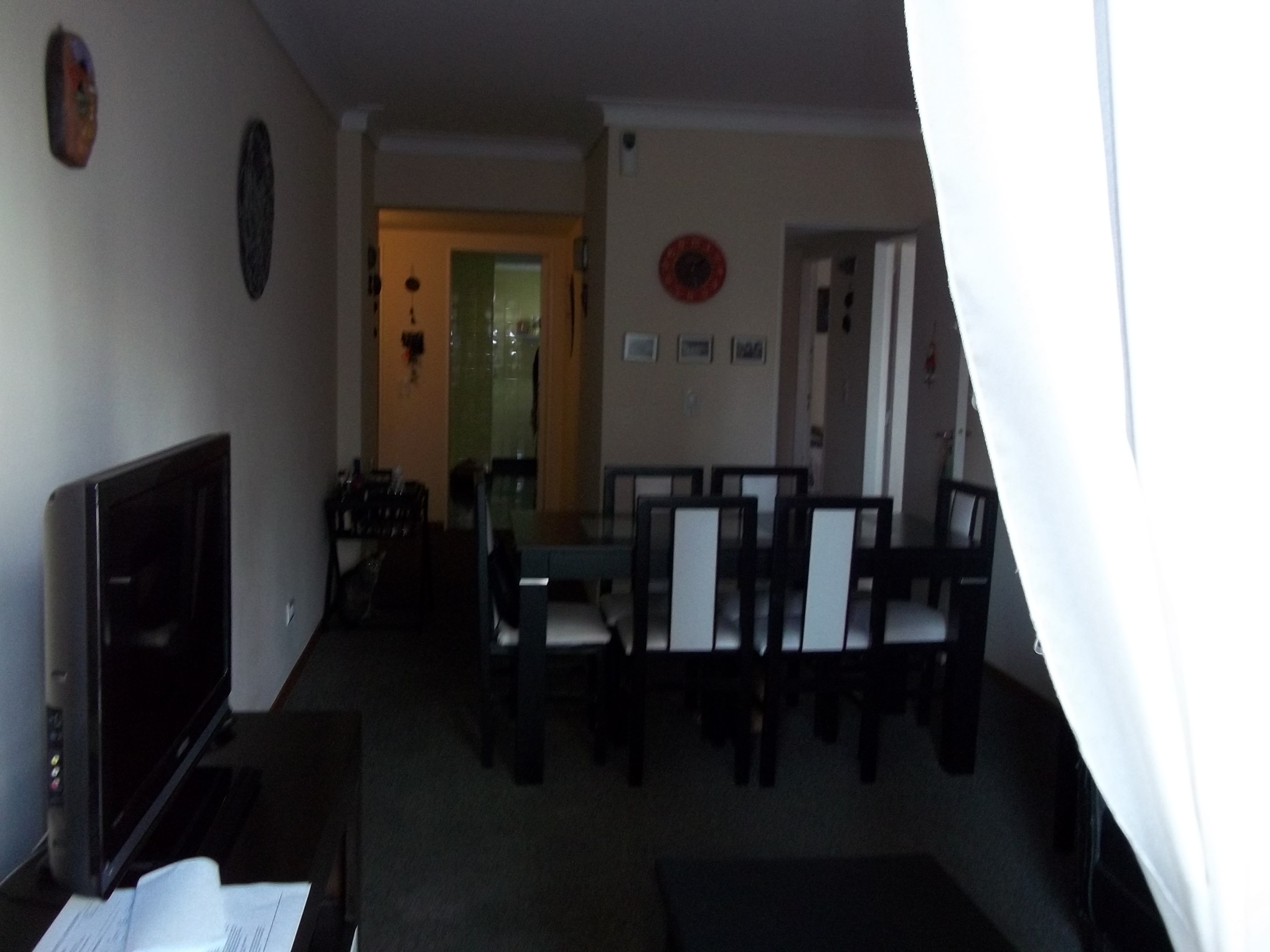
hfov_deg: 56.8
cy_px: 476
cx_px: 635
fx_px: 1174
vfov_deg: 44.2
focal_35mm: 32
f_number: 2.9
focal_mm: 5.7
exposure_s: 1/30
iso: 160
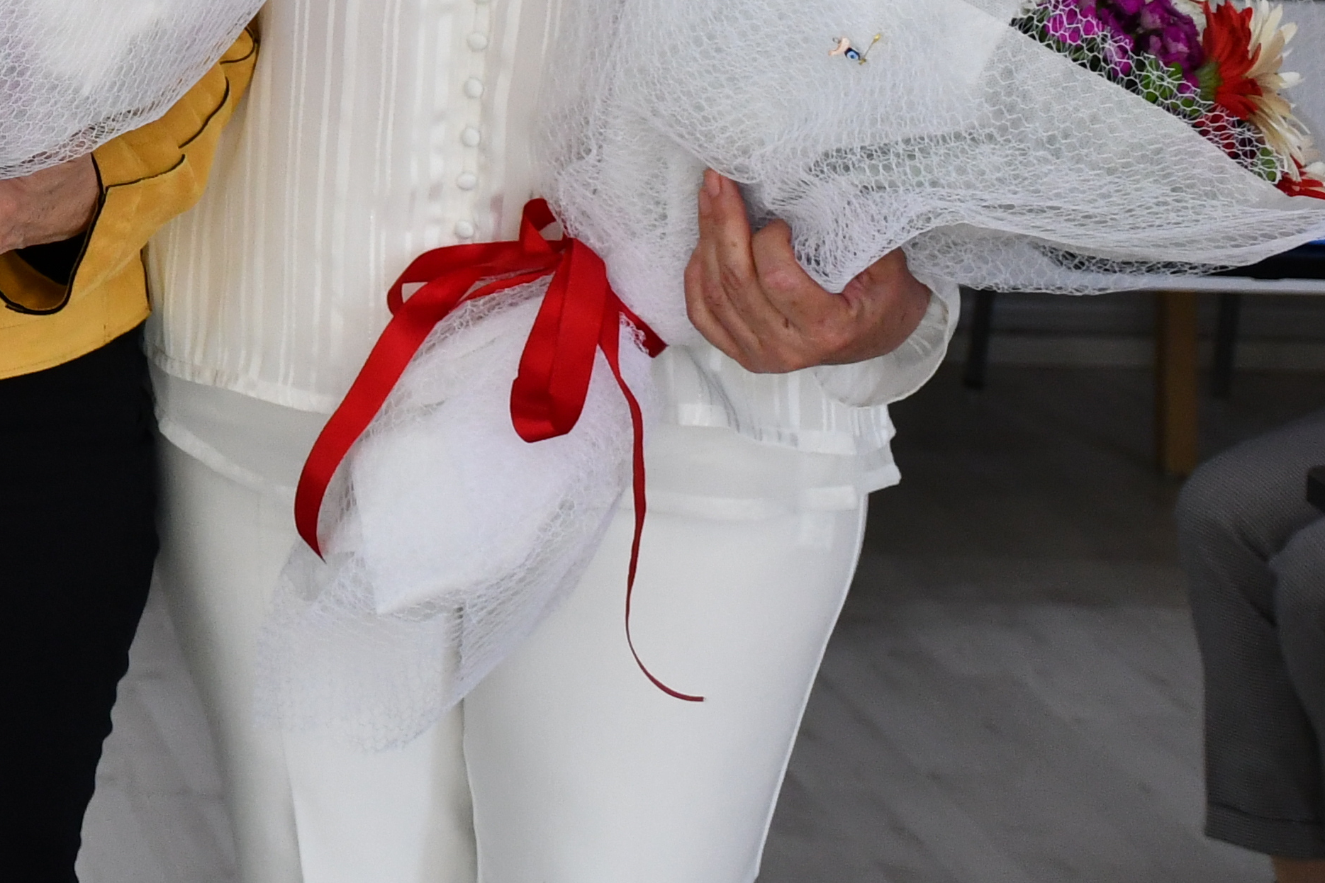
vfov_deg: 9.4
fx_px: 5263
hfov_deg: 13.7
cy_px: -374
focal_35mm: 143
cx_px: -529
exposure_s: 1/250
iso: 800
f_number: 4
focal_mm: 32
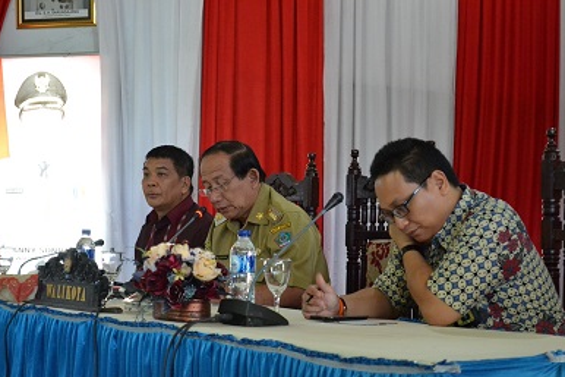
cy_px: 194
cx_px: 284
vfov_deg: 16.0
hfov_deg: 23.8
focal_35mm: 86
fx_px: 1342
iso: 3200
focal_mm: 55
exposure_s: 1/20
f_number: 5.6
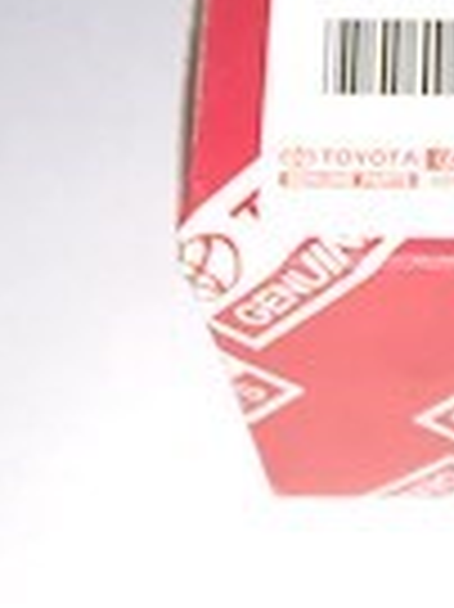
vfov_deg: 17.7
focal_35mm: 103
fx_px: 1804
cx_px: 618
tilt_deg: -73.6
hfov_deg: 13.7
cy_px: 820
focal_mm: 4.15
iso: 25
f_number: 2.2
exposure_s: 1/219
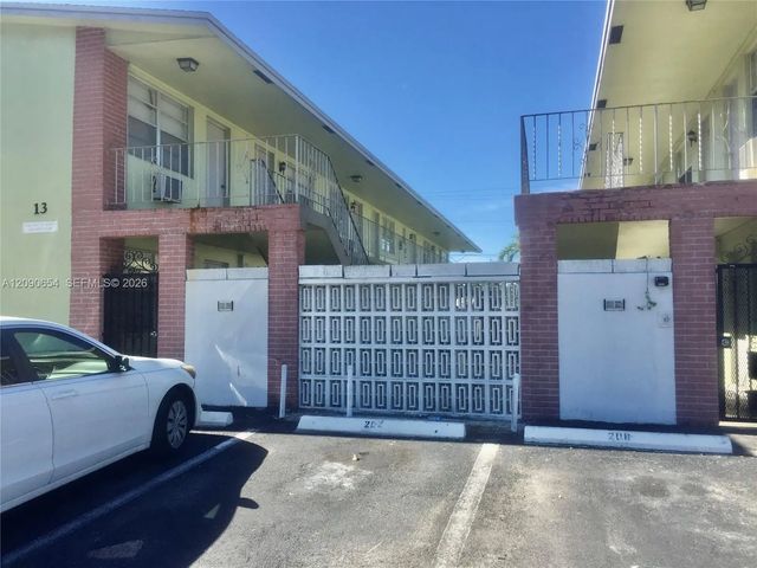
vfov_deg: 48.2
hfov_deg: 61.7
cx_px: 378
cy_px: 284
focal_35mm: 29
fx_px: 634
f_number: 2.2
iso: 32
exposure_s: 1/1130
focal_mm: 4.15
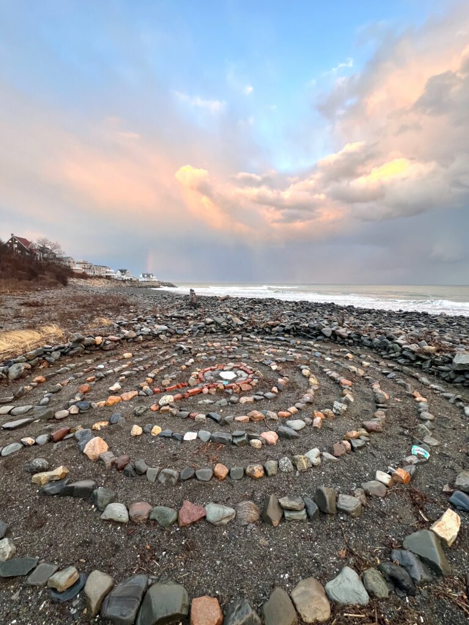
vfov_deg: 106.2
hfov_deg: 89.9
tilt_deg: -7.3
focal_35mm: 13
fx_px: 235
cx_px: 234
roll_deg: -1.1
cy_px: 312
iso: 64
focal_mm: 1.57
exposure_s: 1/99
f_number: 1.8
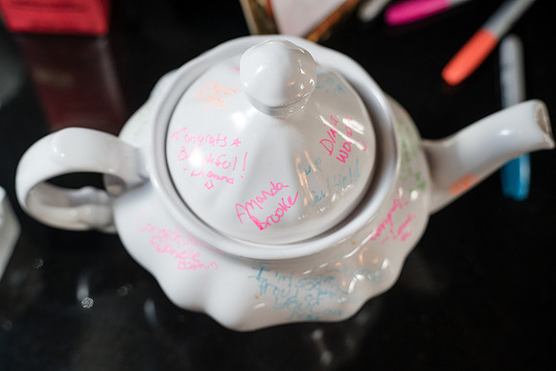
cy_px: 186
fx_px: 788
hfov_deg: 38.9
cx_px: 278
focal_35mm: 51
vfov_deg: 26.5
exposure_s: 1/250
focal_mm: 51
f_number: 4
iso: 1250
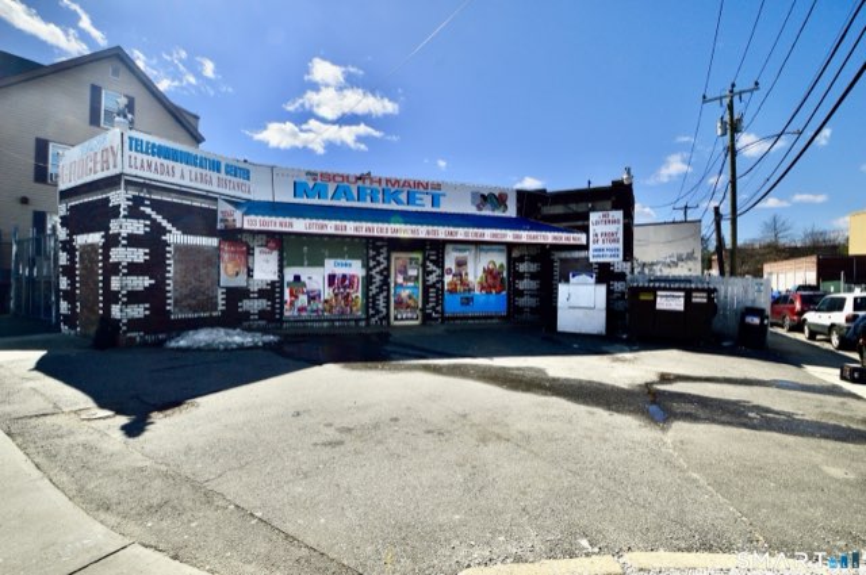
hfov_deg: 100.5
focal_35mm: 15
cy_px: 288
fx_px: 360
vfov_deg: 77.2
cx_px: 433
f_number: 11
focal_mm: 10
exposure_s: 1/500
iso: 220
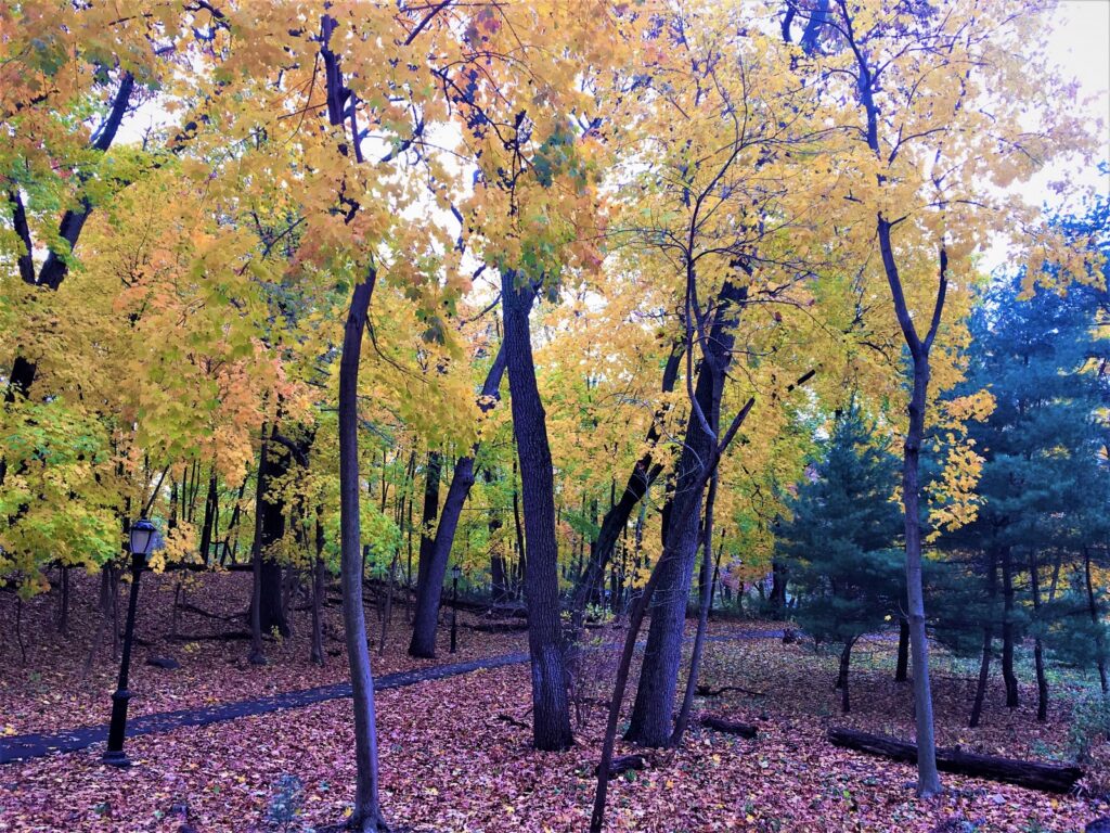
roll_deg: -2.6
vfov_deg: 48.2
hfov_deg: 61.7
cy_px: 416
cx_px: 555
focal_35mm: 29
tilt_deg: +7.5
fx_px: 930
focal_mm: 4.15
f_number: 2.2
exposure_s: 1/60
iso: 25
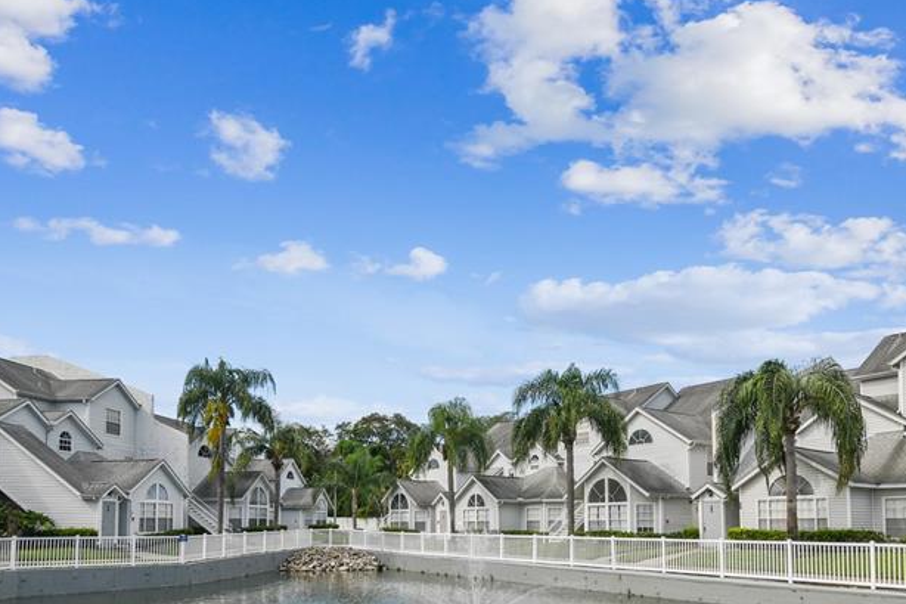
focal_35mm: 25
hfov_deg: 71.4
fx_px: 629
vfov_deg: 48.7
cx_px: 491
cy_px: 471
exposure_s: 1/160
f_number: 7.1
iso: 100
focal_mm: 10
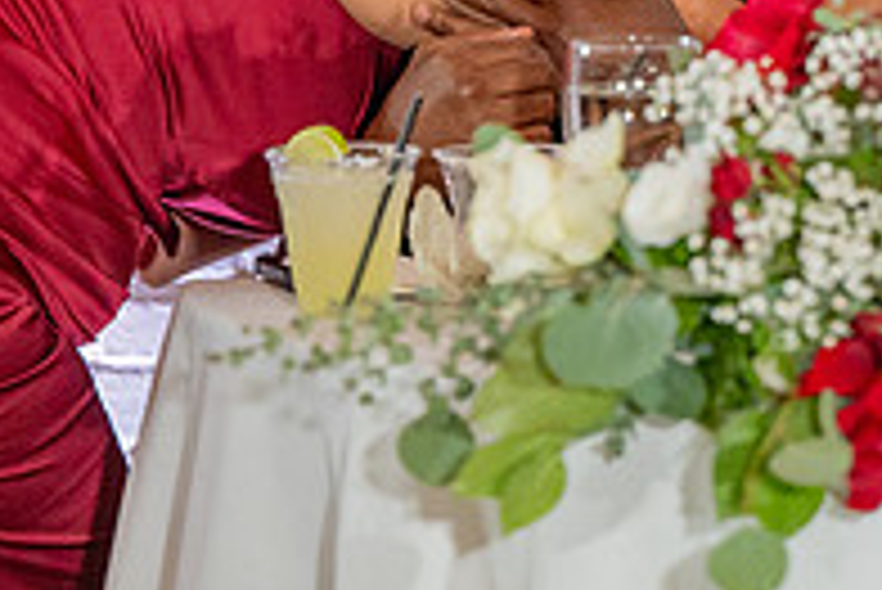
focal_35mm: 385
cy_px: -155
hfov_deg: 5.3
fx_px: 9439
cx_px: 720
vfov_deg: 3.6
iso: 1600
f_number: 2.8
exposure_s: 1/320
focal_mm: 130
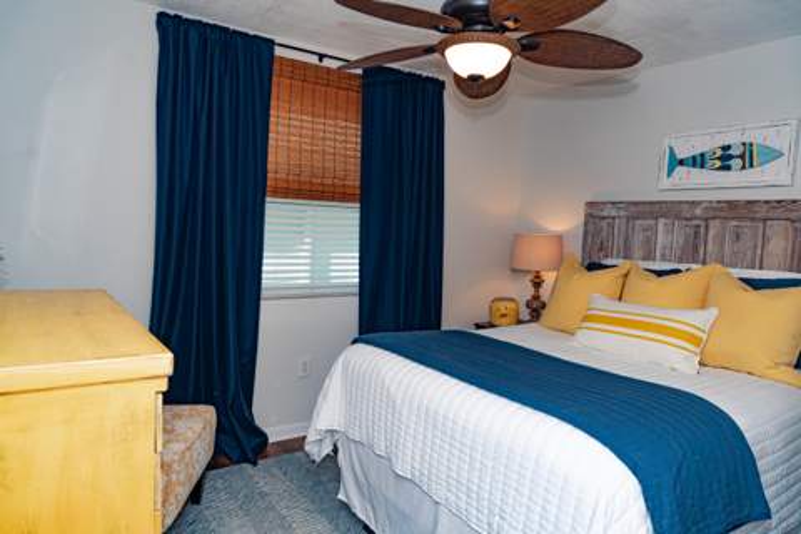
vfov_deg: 53.1
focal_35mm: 24
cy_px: 267
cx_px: 400
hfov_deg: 73.7
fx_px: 534
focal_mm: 24
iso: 400
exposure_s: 1/125
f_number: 7.1
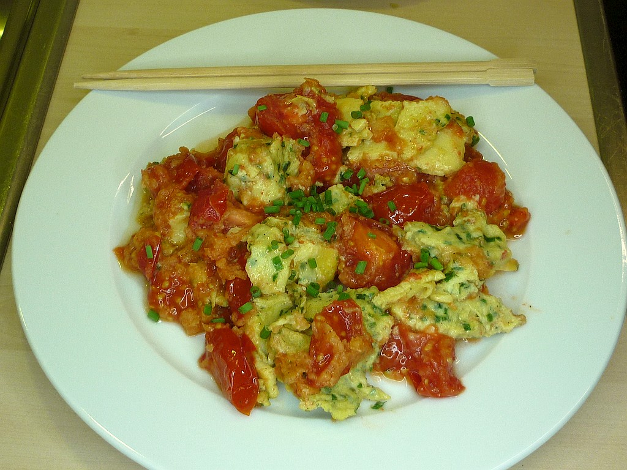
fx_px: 906
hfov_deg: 38.2
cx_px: 314
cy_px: 235
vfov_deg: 29.1
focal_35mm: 50
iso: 80
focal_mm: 5.5
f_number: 2.8
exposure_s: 1/60
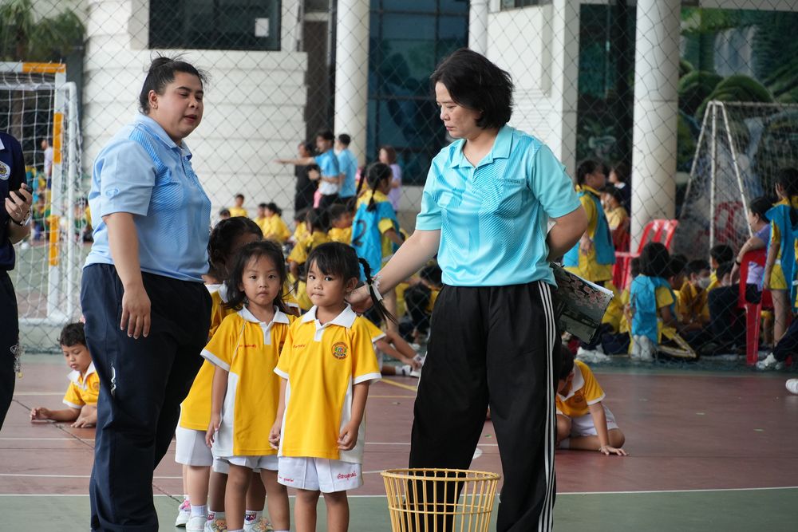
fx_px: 3325
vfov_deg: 9.2
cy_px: 266
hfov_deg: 13.7
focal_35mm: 150
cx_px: 399
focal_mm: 100
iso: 1600
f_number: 5.6
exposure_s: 1/500
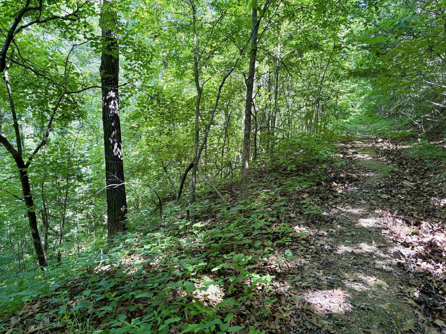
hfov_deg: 67.3
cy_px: 167
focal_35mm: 26
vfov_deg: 53.1
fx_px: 335
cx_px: 223
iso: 80
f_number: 1.6
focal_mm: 5.96
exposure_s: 1/121
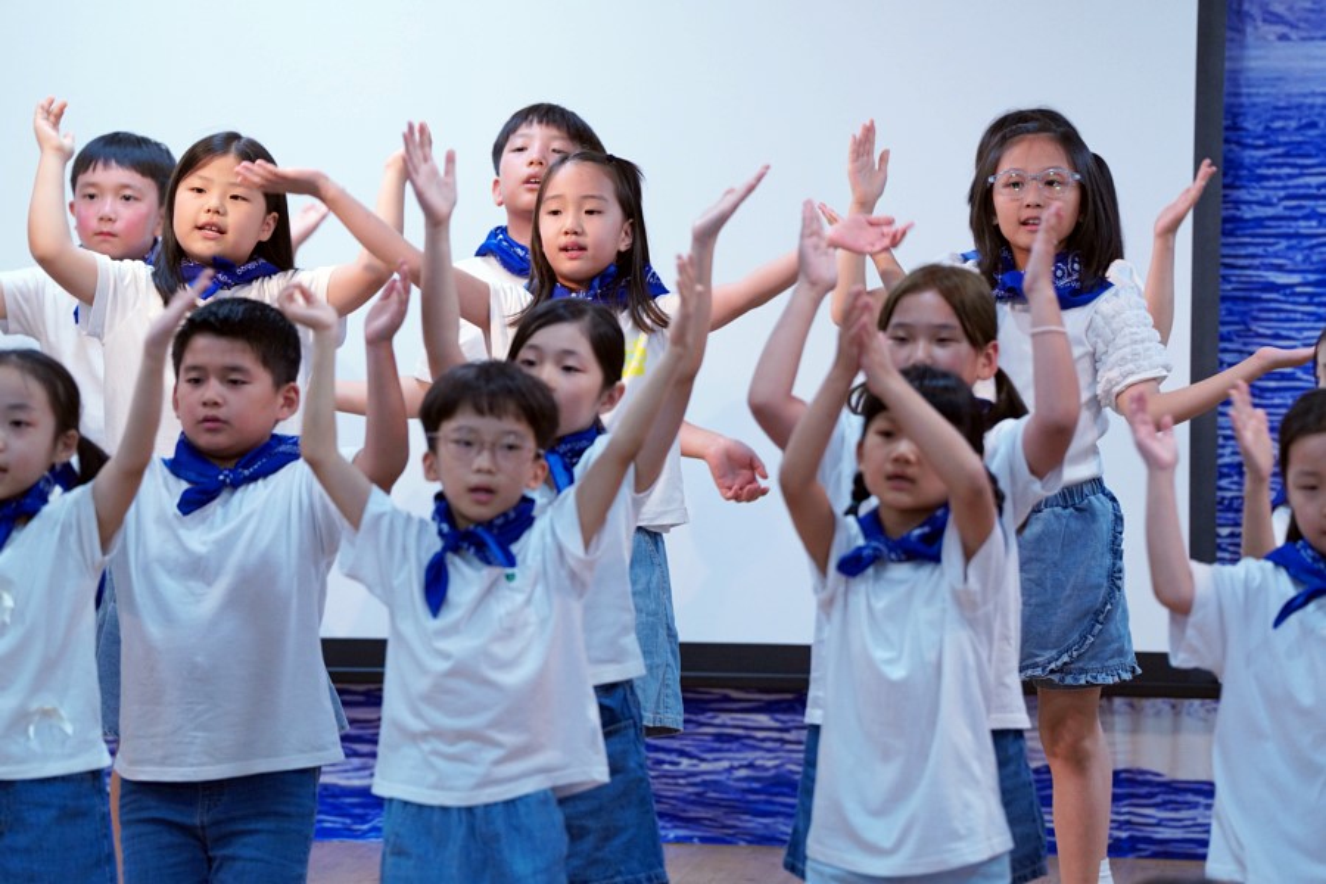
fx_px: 7366
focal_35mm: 200
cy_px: 442
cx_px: 663
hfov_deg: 10.3
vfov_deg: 6.9
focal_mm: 200
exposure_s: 1/250
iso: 2000
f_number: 4
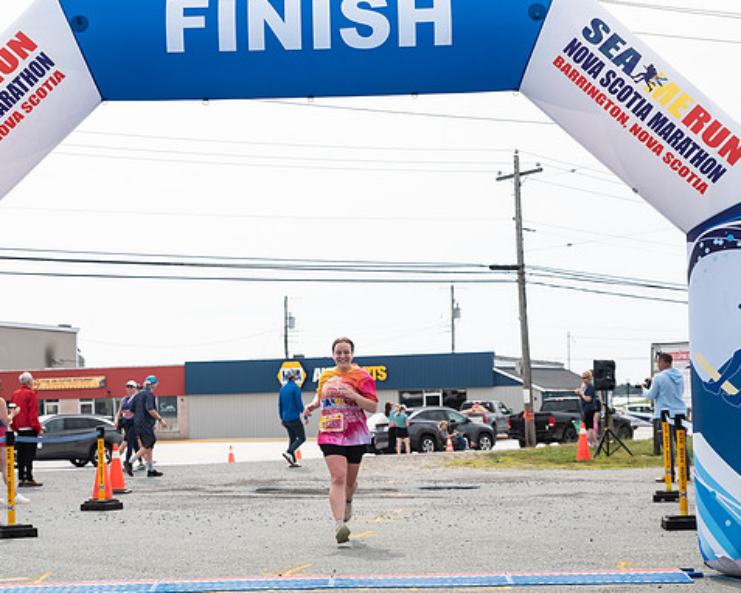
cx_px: 332
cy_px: 354
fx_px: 1645
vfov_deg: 20.4
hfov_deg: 25.4
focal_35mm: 75
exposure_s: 1/3200
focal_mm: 52
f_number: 4
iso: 800
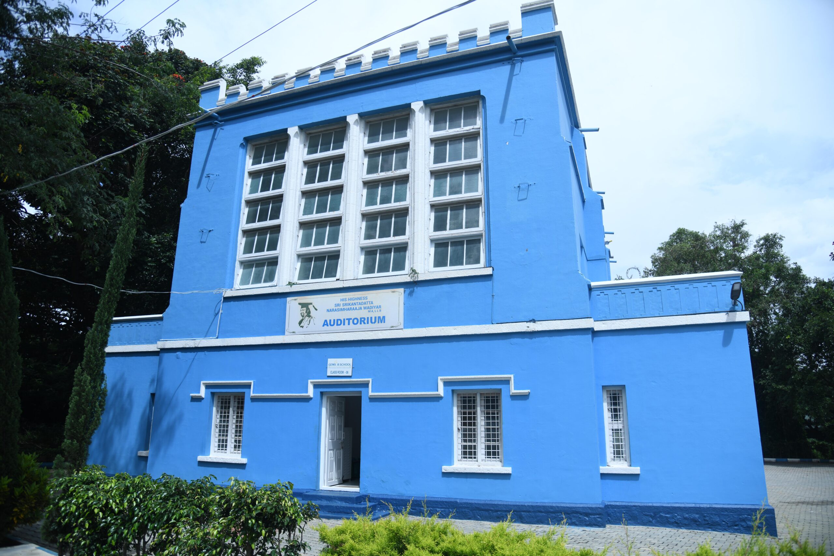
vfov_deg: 53.1
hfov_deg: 73.7
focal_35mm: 24
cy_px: 278
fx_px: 556
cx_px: 417
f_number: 4
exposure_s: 1/640
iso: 64
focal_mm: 24
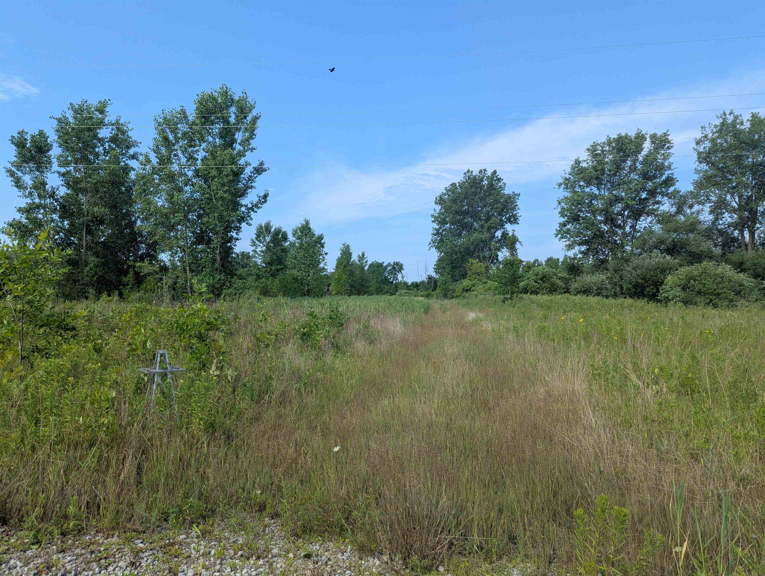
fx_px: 531
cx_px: 382
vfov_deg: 56.9
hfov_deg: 71.5
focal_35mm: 24
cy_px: 288
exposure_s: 1/1508
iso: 46
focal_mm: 6.81
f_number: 1.85
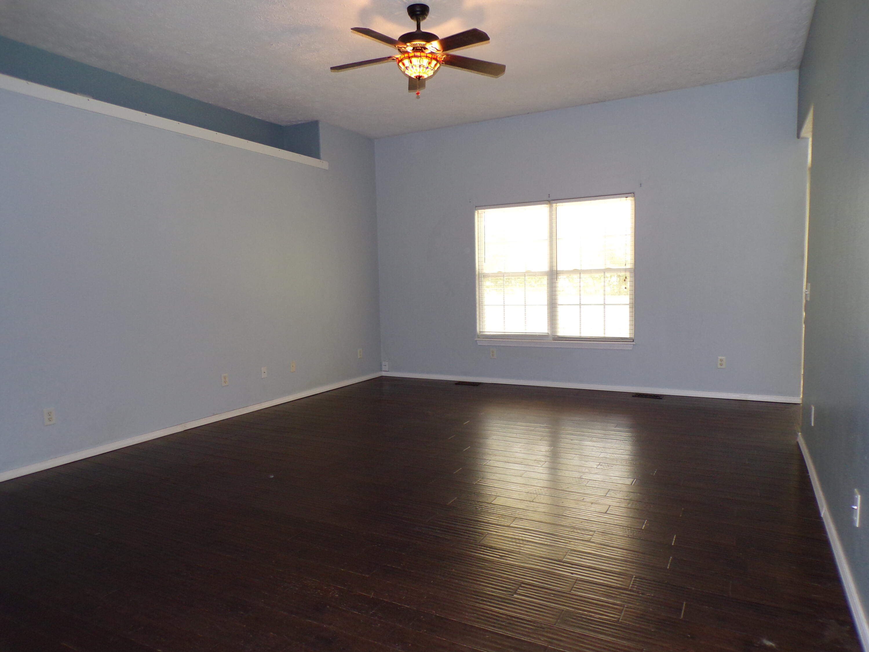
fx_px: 602
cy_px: 326
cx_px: 434
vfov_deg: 56.8
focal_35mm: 24
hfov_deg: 71.6
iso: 167
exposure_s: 1/34
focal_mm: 4.3
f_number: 3
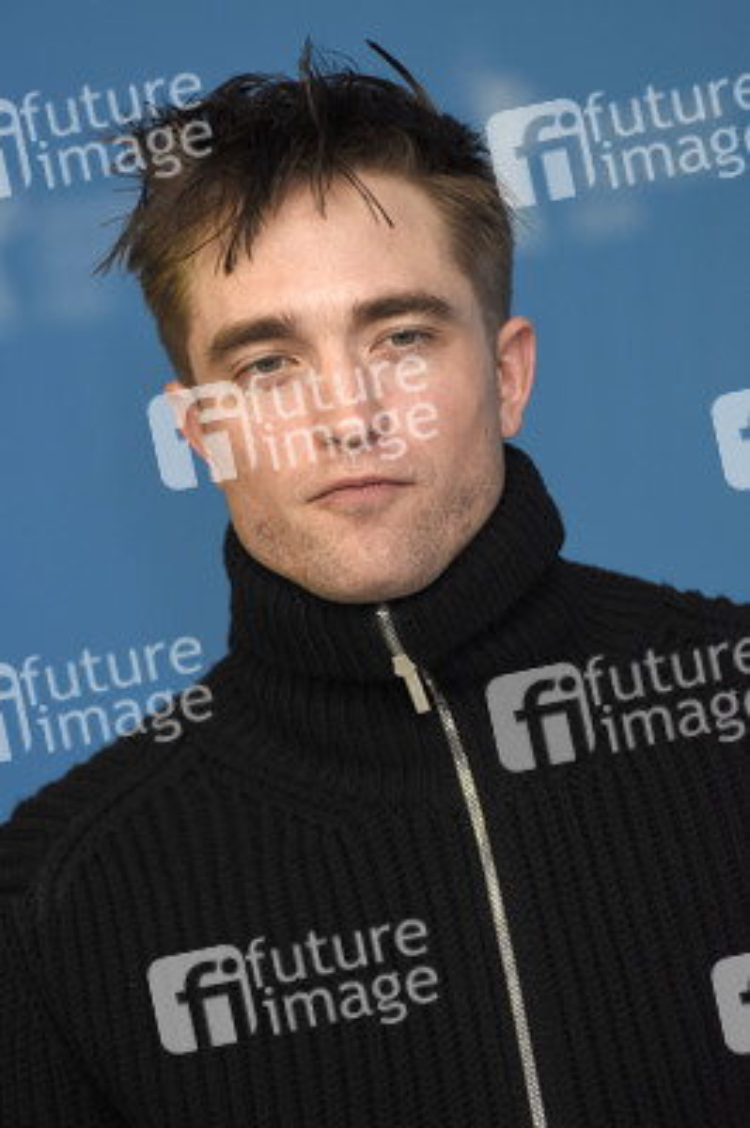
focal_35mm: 300
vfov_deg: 6.9
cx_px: 375
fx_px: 9391
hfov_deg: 4.6
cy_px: 564
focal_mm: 200
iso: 800
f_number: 3.5
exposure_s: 1/320
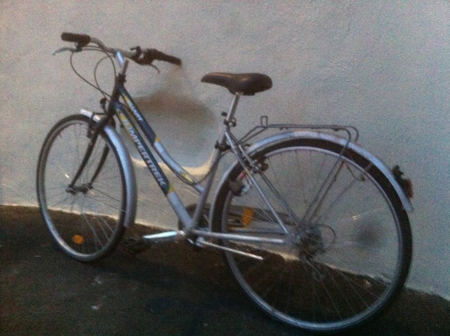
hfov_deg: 52.7
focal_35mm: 35
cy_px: 168
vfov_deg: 40.6
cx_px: 225
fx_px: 454
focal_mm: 3.85
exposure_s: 1/15
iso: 1000
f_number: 2.8
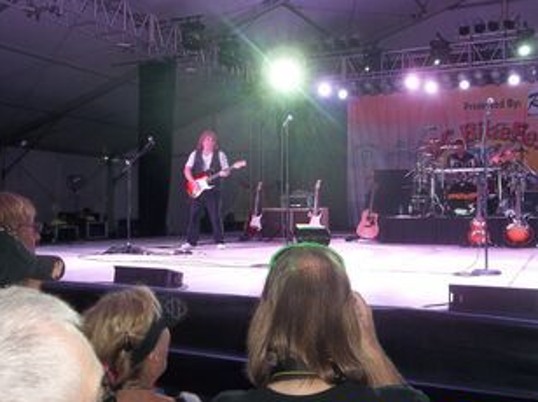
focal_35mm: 35
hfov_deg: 52.6
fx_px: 543
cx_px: 289
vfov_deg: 40.5
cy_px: 175
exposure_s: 1/40
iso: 80
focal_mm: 4.9
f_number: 3.5
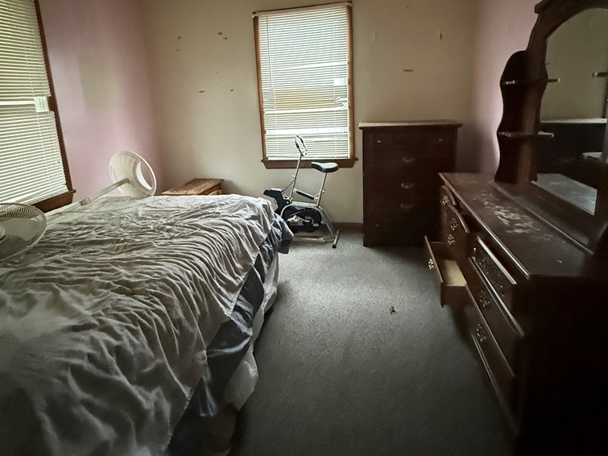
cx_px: 302
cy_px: 162
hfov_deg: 84.7
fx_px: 334
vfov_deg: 67.3
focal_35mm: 19
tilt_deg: -11.7
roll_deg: +1.1
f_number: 2.2
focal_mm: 2.22
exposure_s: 1/60
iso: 1250
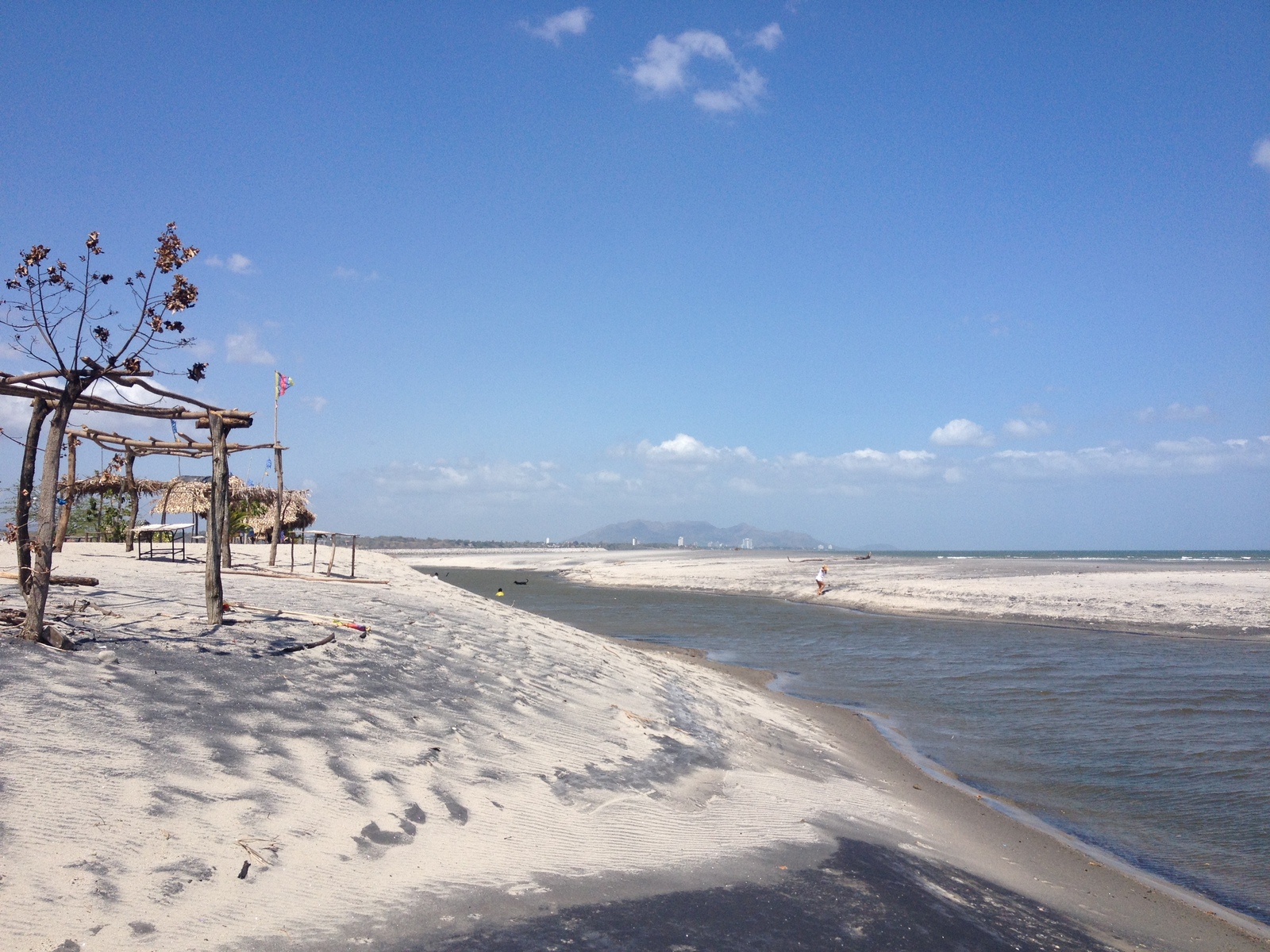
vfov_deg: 40.7
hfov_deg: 52.6
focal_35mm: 35
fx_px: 1284
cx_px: 635
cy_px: 476
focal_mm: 4.28
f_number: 2.4
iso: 50
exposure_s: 1/2762
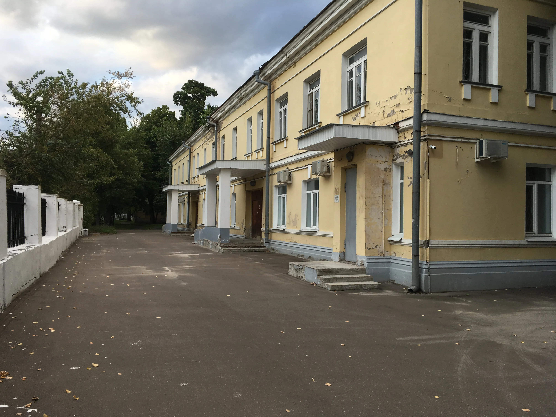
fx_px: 466
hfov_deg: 61.7
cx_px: 278
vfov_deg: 48.2
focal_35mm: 29
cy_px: 208
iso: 25
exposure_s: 1/222
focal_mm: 4.15
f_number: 2.2
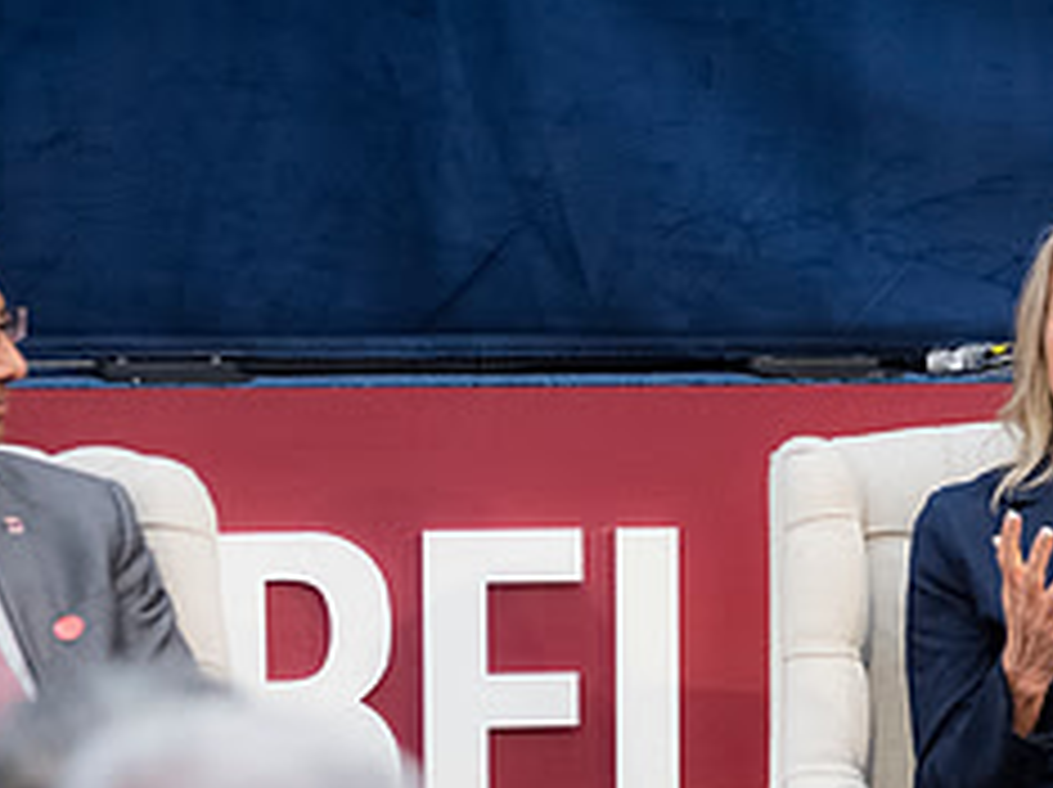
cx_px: 878
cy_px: 529
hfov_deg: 7.1
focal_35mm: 277
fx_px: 8418
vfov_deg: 5.4
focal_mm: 116
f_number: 4.8
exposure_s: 1/400
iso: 3200
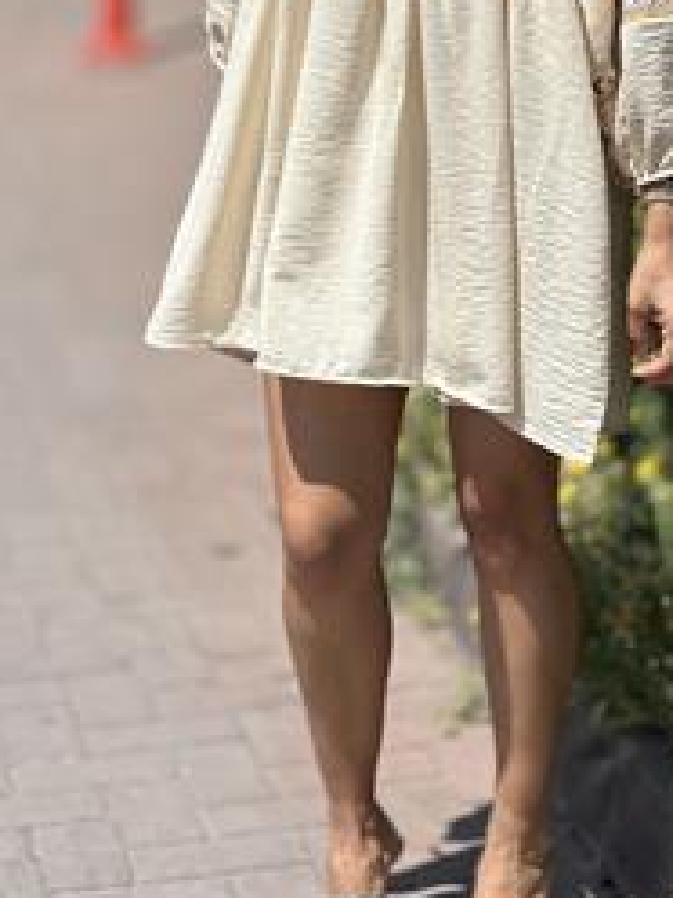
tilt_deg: -15.6
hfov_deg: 11.6
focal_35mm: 128
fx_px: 3318
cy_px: 179
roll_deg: -0.5
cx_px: 438
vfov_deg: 15.3
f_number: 2.8
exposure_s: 1/1179
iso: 32
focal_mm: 9
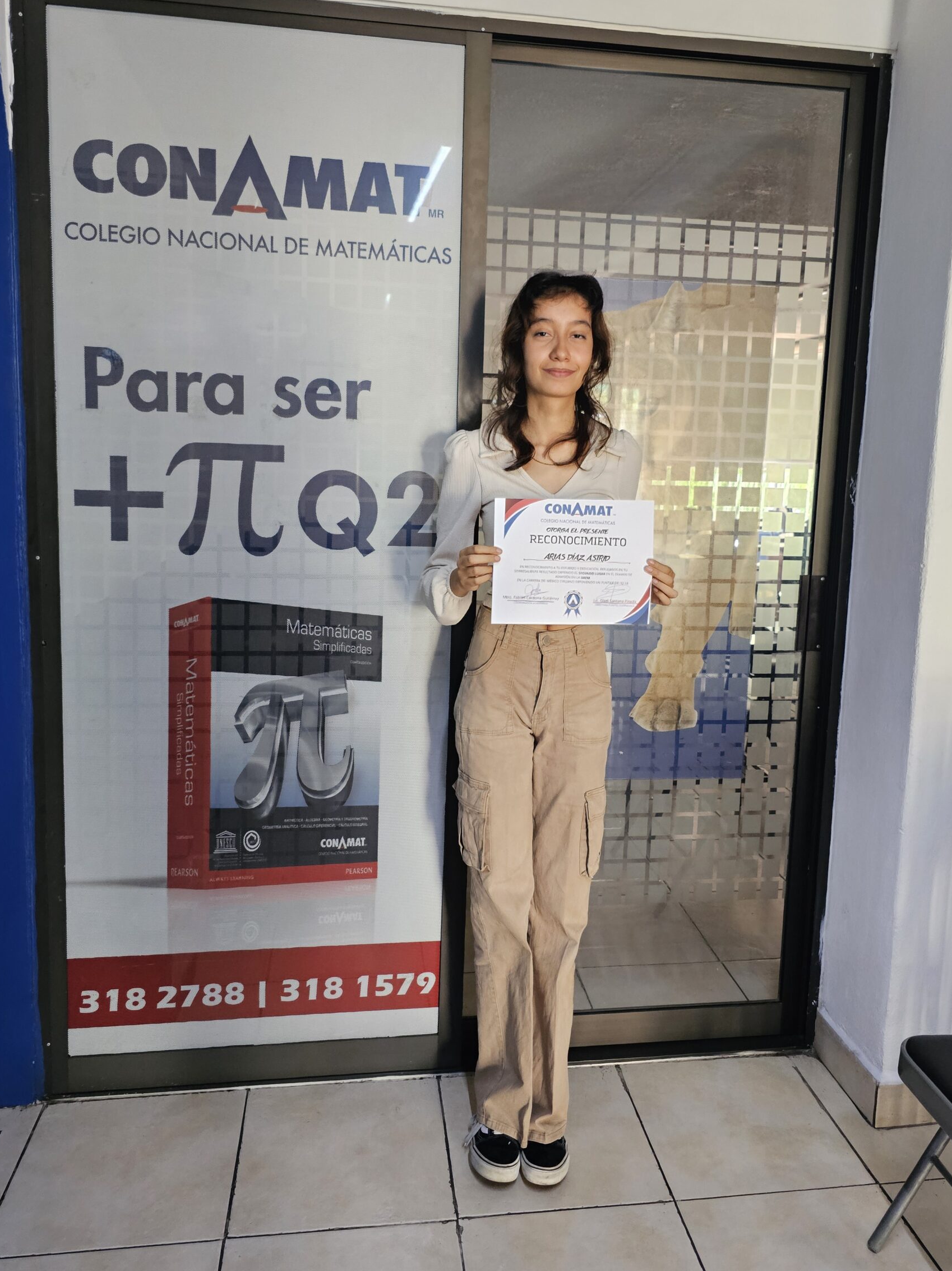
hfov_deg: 53.0
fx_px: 954
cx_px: 488
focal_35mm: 26
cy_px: 580
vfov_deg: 67.2
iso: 1000
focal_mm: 6.3
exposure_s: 1/120
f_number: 1.7
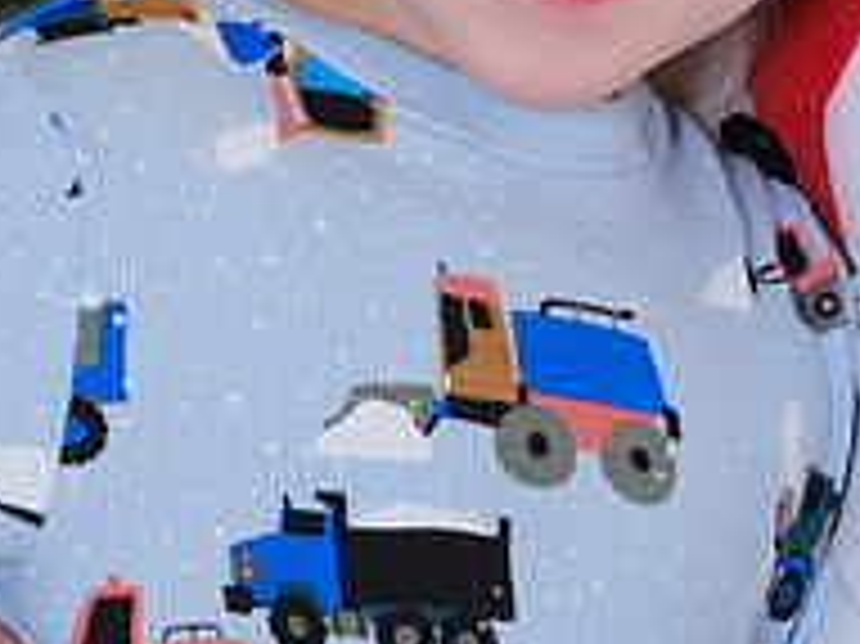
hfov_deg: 5.1
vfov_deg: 3.8
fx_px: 9609
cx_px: 206
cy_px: -305
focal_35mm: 387
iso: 400
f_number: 6.4
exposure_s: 1/125
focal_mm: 48.5
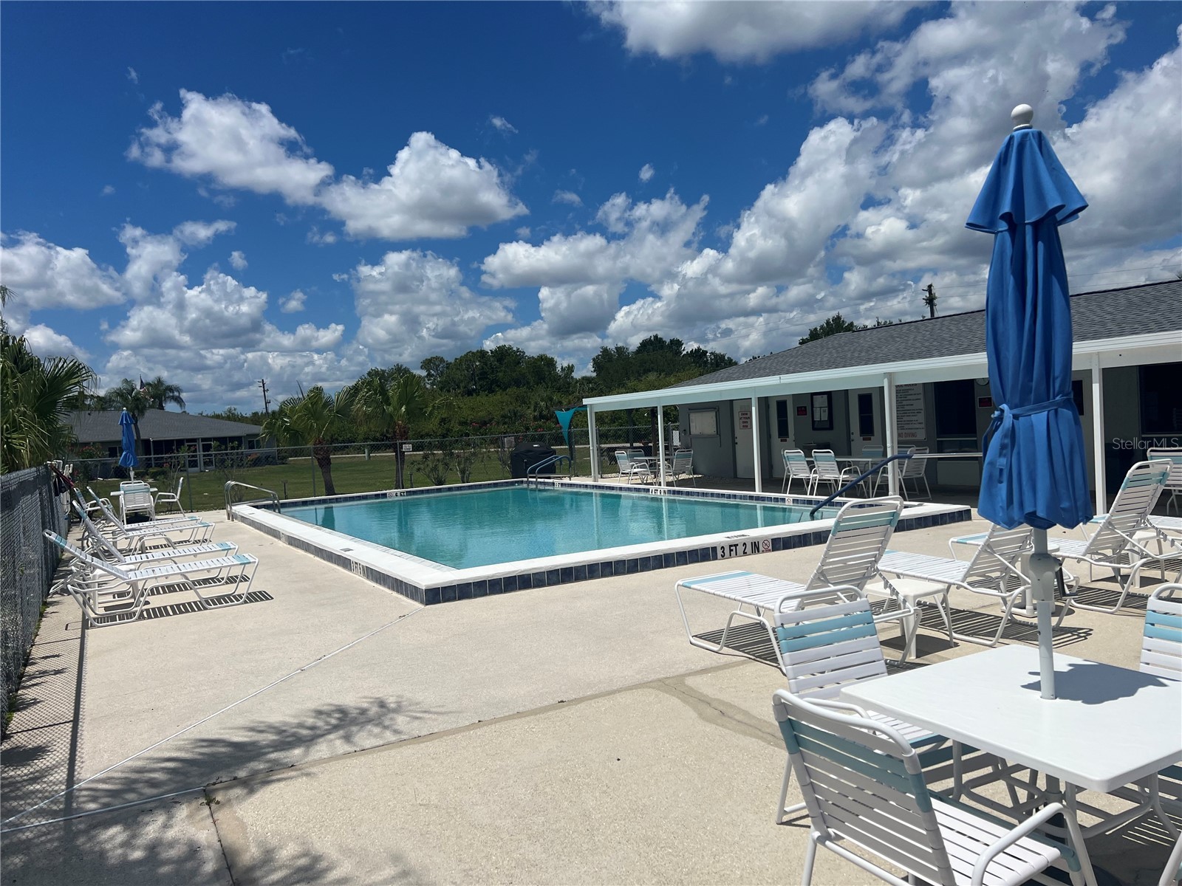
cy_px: 443
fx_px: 888
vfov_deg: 53.1
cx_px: 591
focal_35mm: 26
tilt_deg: -1.3
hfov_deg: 67.3
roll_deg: +3.8
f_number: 1.5
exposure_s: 1/14286
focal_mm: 5.7
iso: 50
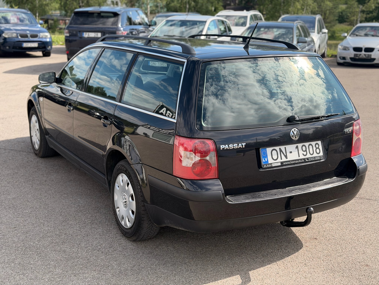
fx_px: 526
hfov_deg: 39.7
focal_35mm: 48
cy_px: 142
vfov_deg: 30.3
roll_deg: -1.1
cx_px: 190
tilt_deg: -13.2
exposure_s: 1/2146
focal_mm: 6.76
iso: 80
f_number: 1.78
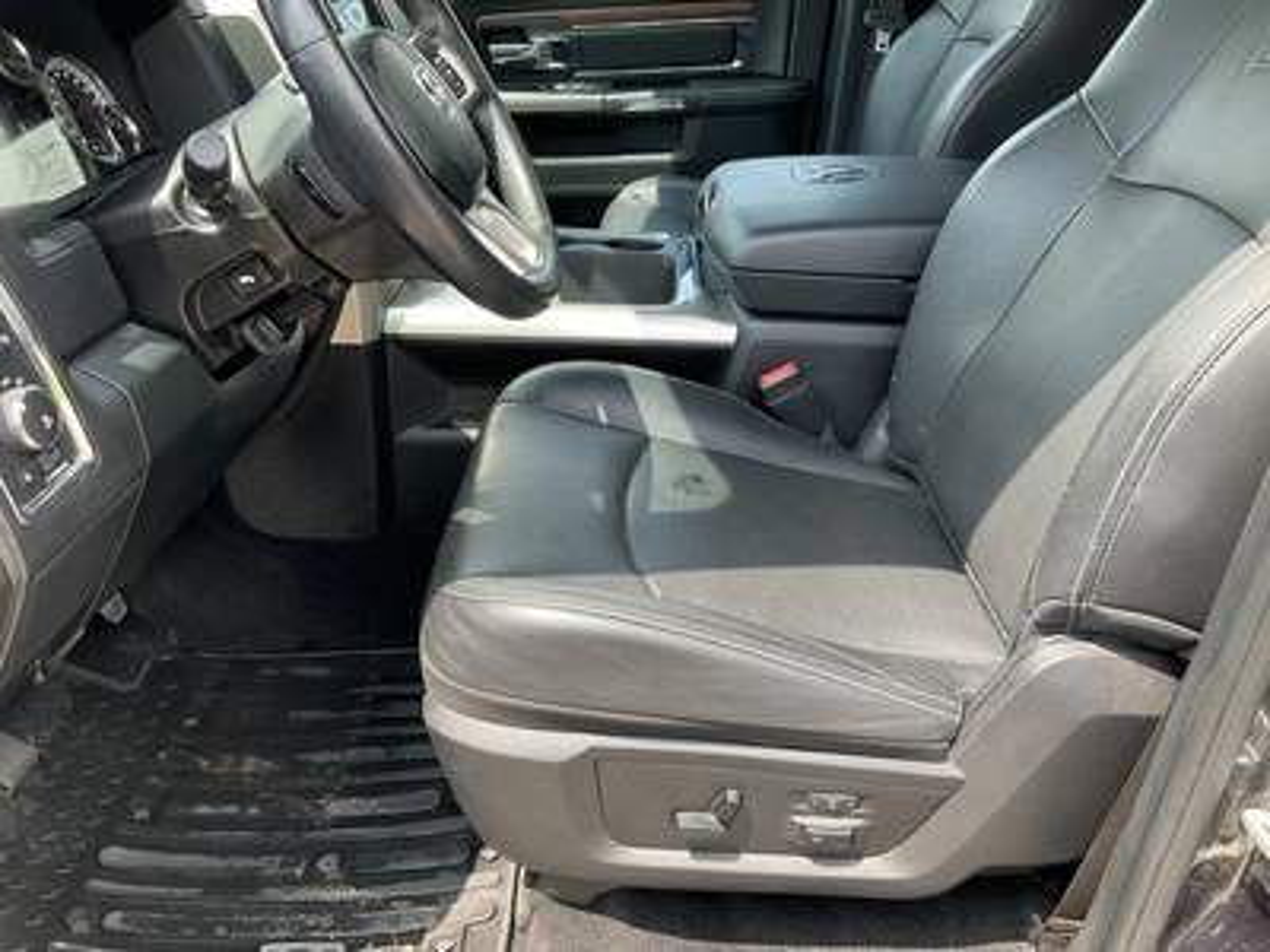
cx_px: 635
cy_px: 476
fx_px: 1064
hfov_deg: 61.7
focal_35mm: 29
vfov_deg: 48.2
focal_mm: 3
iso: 20
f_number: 1.8
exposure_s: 1/130
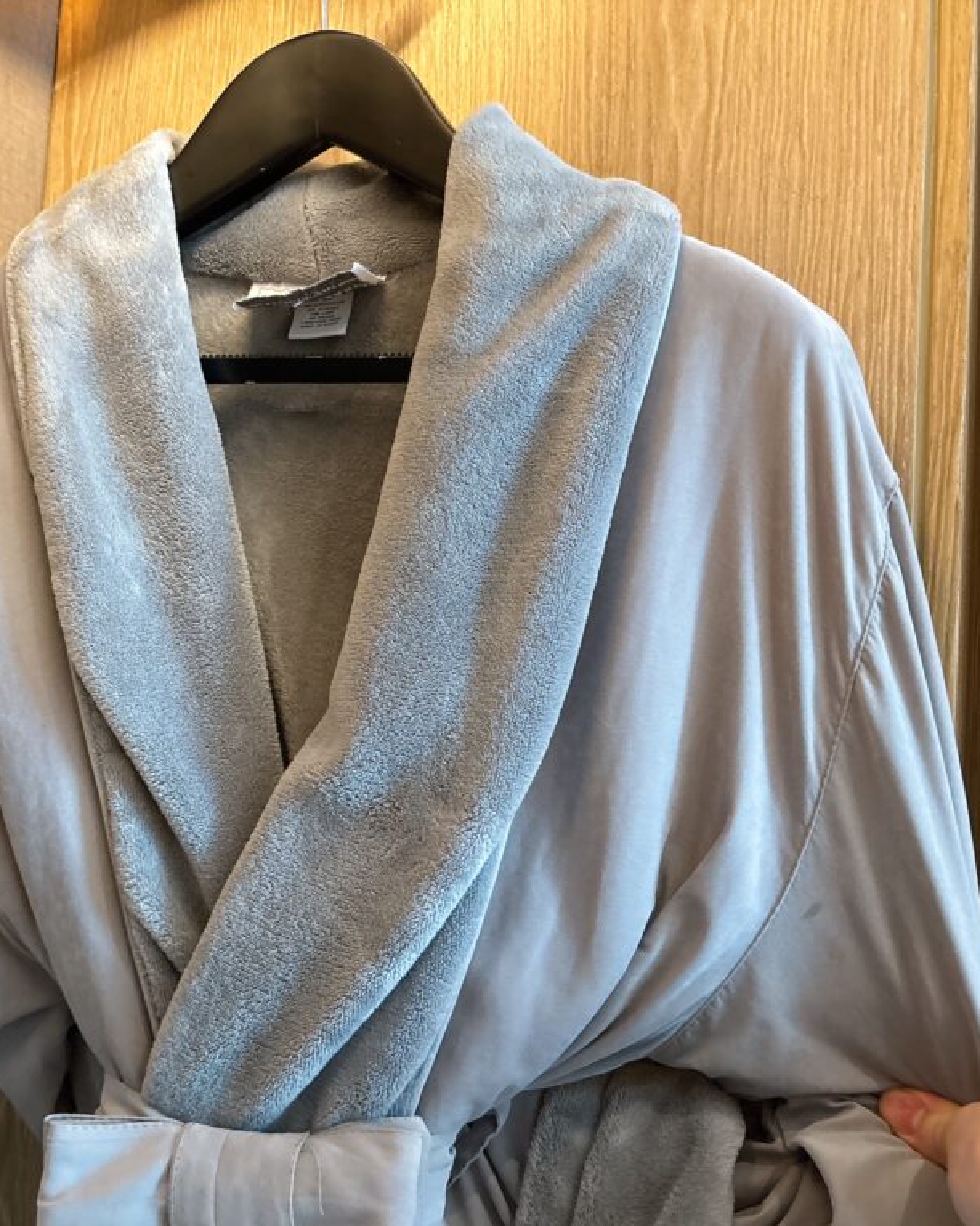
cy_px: 611
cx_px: 377
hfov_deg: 43.1
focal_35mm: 34
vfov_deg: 52.8
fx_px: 1233
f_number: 1.6
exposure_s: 1/40
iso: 500
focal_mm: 5.96
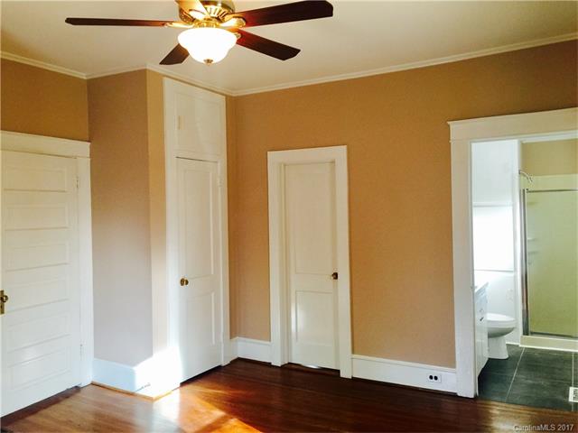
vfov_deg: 48.2
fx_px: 484
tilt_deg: +0.6
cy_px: 216
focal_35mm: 29
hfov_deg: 61.7
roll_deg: +0.9
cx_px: 289
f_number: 2.2
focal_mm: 4.15
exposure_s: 1/30
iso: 50
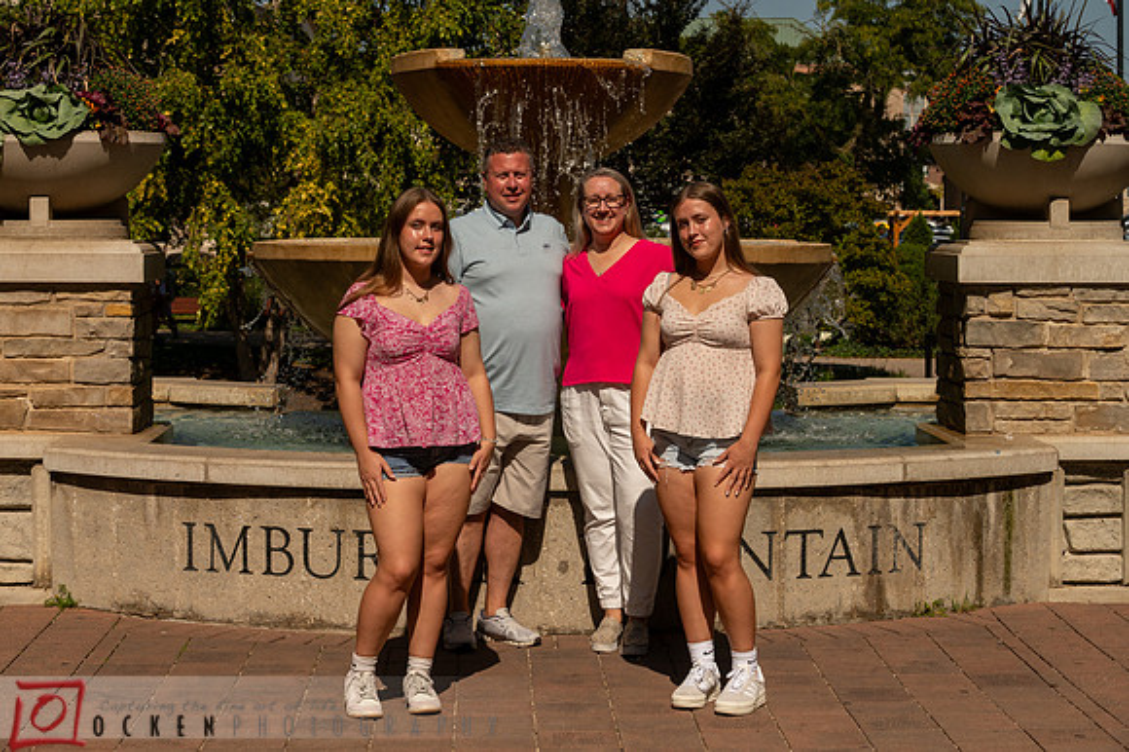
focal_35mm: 84
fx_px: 2639
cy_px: 364
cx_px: 558
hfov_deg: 24.2
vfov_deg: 16.2
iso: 640
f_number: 9
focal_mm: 80
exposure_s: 1/2500
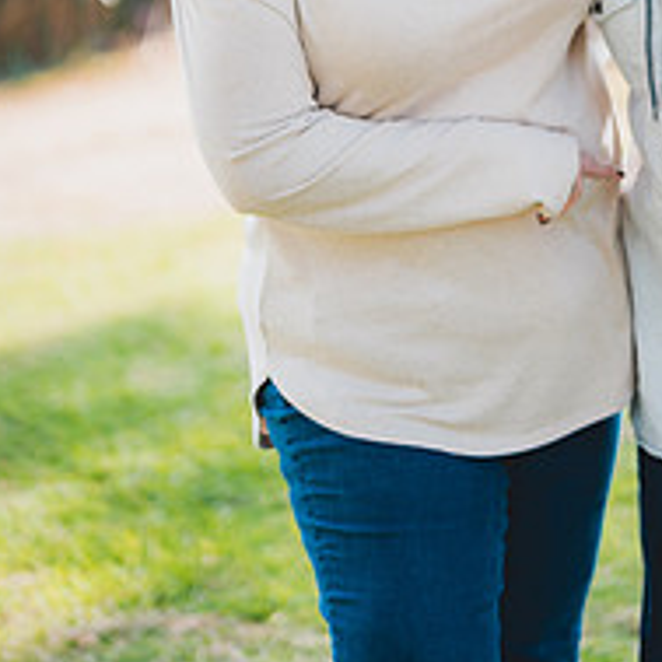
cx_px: 476
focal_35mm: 101
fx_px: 2185
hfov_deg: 17.2
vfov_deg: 16.8
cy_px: -28
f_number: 1.4
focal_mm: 50
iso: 250
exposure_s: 1/1600
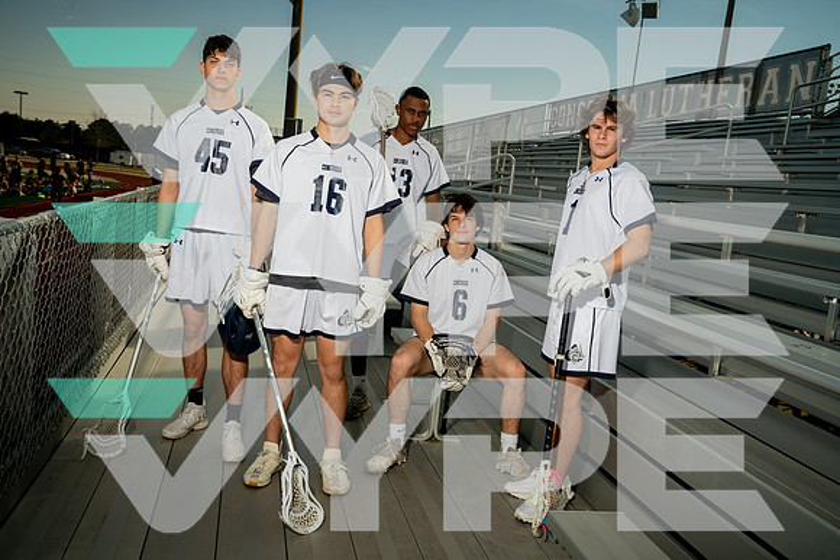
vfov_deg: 40.0
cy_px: 280
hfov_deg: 57.2
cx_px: 420
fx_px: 770
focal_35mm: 33
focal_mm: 33
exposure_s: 1/250
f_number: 8
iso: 250
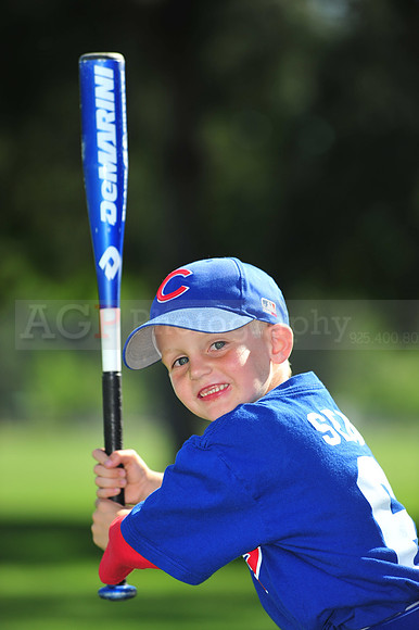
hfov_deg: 6.9
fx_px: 3496
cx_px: 210
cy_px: 315
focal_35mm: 200
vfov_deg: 10.3
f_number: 4.5
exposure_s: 1/1000
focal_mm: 200
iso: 200
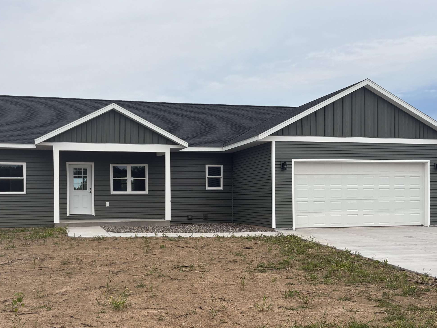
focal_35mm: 41
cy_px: 204
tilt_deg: +0.0
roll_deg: +0.4
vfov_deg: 35.0
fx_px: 518
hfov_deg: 45.7
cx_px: 191
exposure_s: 1/4950
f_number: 1.6
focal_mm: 5.96
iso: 50
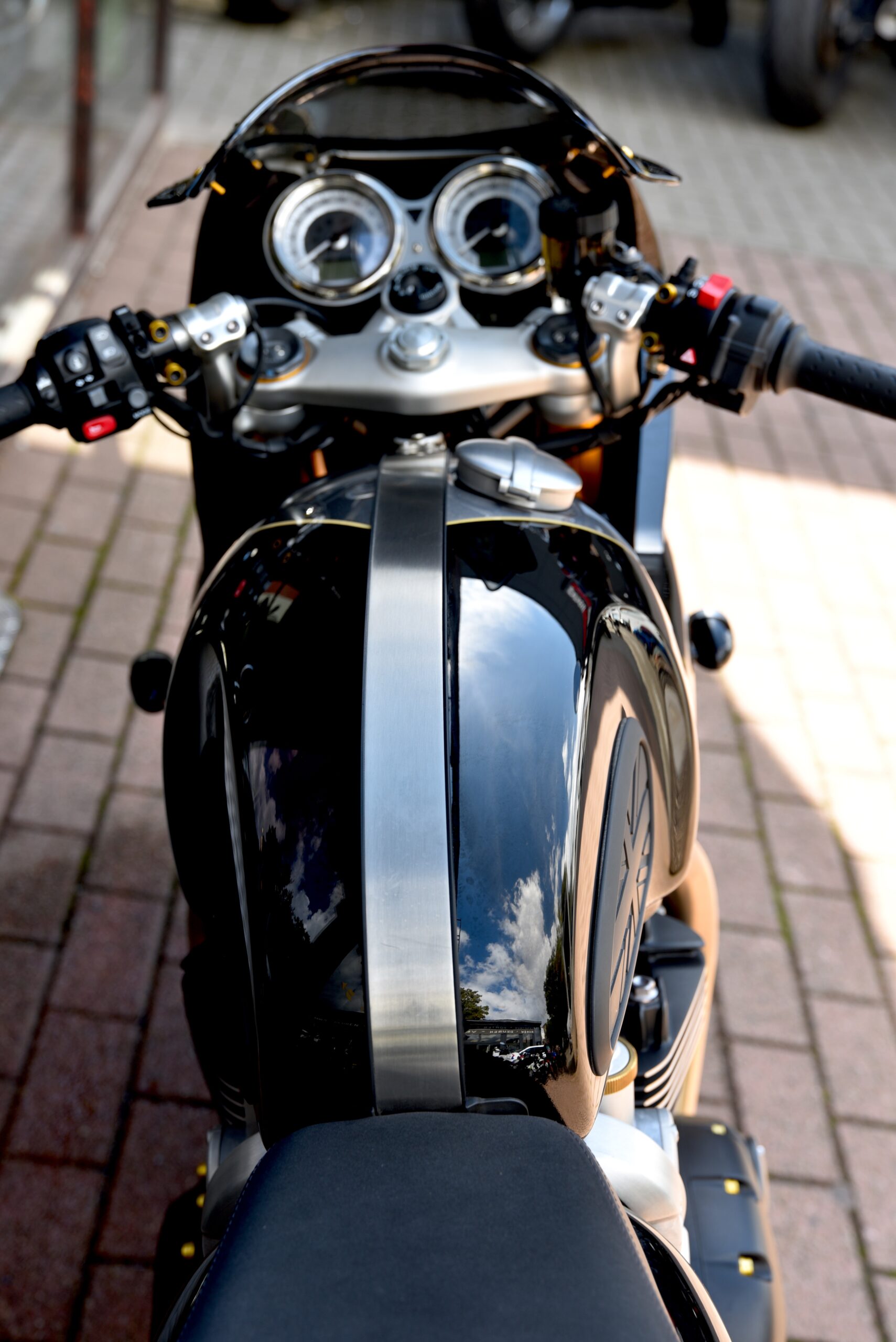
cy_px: 671
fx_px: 2051
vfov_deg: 36.2
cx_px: 448
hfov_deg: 24.6
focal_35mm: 55
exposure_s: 1/80
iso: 100
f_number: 4.5
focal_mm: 55
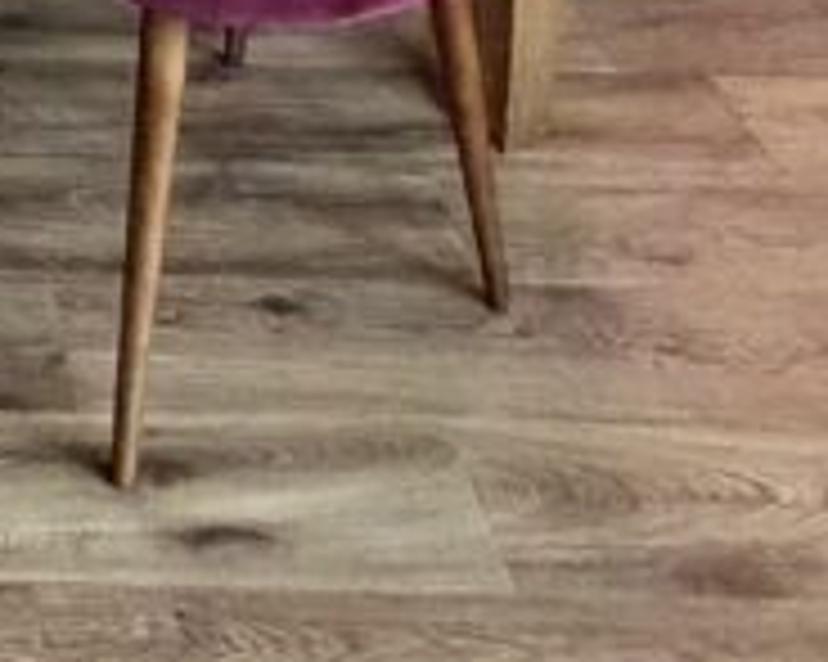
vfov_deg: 14.5
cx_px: -248
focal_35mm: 76
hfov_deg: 22.4
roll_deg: -0.8
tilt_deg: -7.3
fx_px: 1861
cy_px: -856
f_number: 2.2
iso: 400
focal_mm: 2.22
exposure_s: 1/50
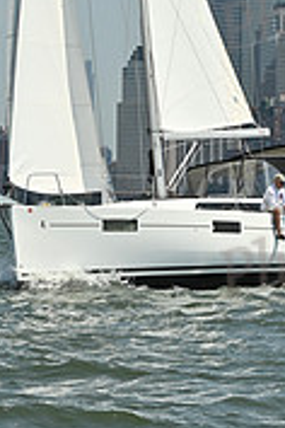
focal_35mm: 229
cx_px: 95
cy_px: -102
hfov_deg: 6.0
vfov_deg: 8.9
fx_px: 2719
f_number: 9
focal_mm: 70
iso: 320
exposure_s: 1/1250
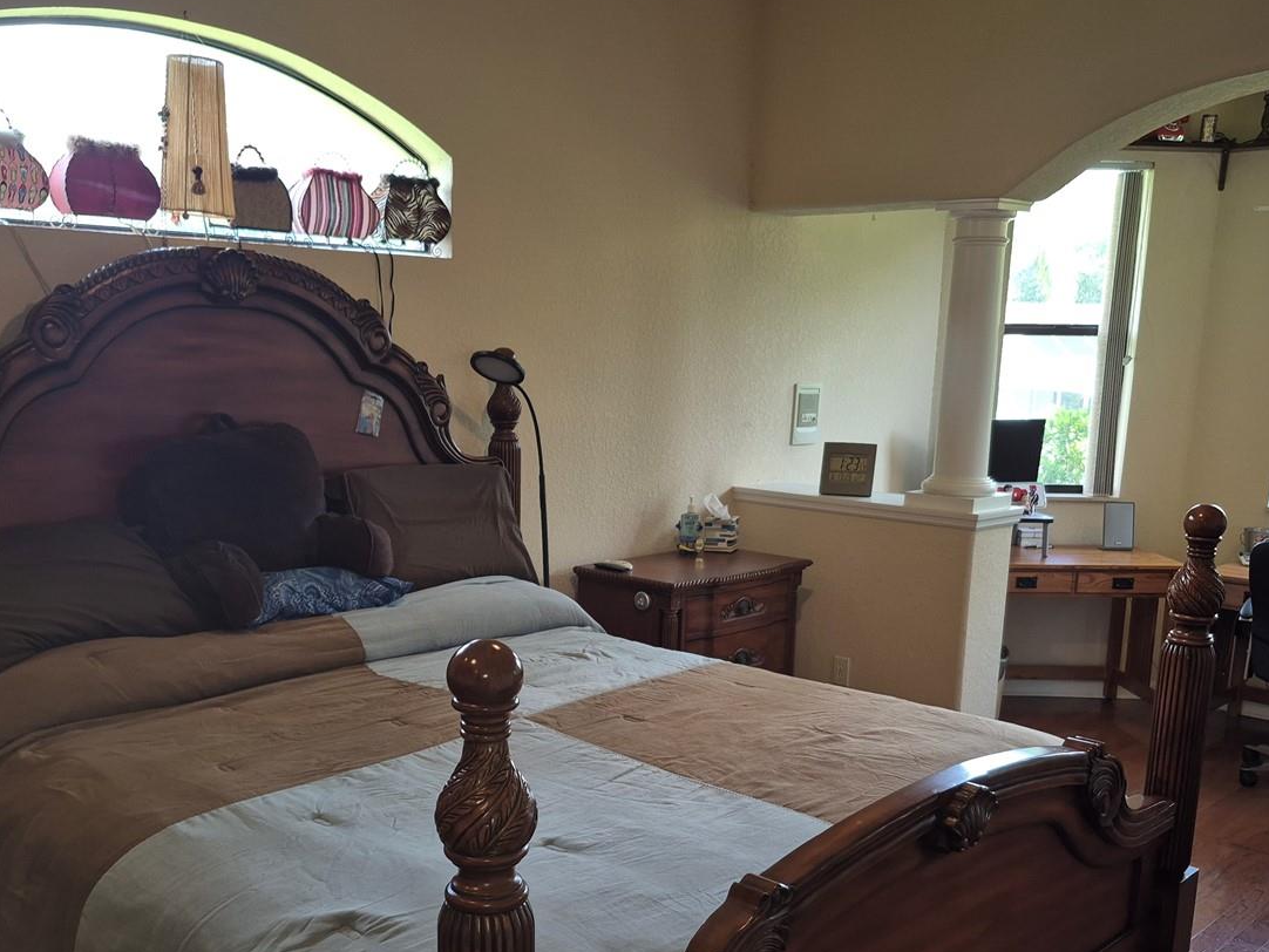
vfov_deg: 41.4
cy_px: 611
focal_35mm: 34
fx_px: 1247
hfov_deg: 53.9
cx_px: 577
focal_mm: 5.4
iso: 64
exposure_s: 1/60
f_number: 1.8
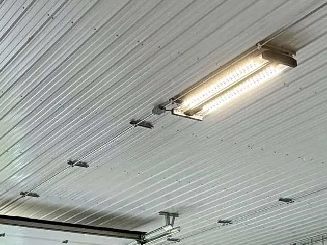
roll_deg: +1.1
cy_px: 346
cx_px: -21
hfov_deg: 26.9
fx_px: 633
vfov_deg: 19.6
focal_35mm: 67
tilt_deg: +4.8
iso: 100
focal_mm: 2.22
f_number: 2.2
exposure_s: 1/121
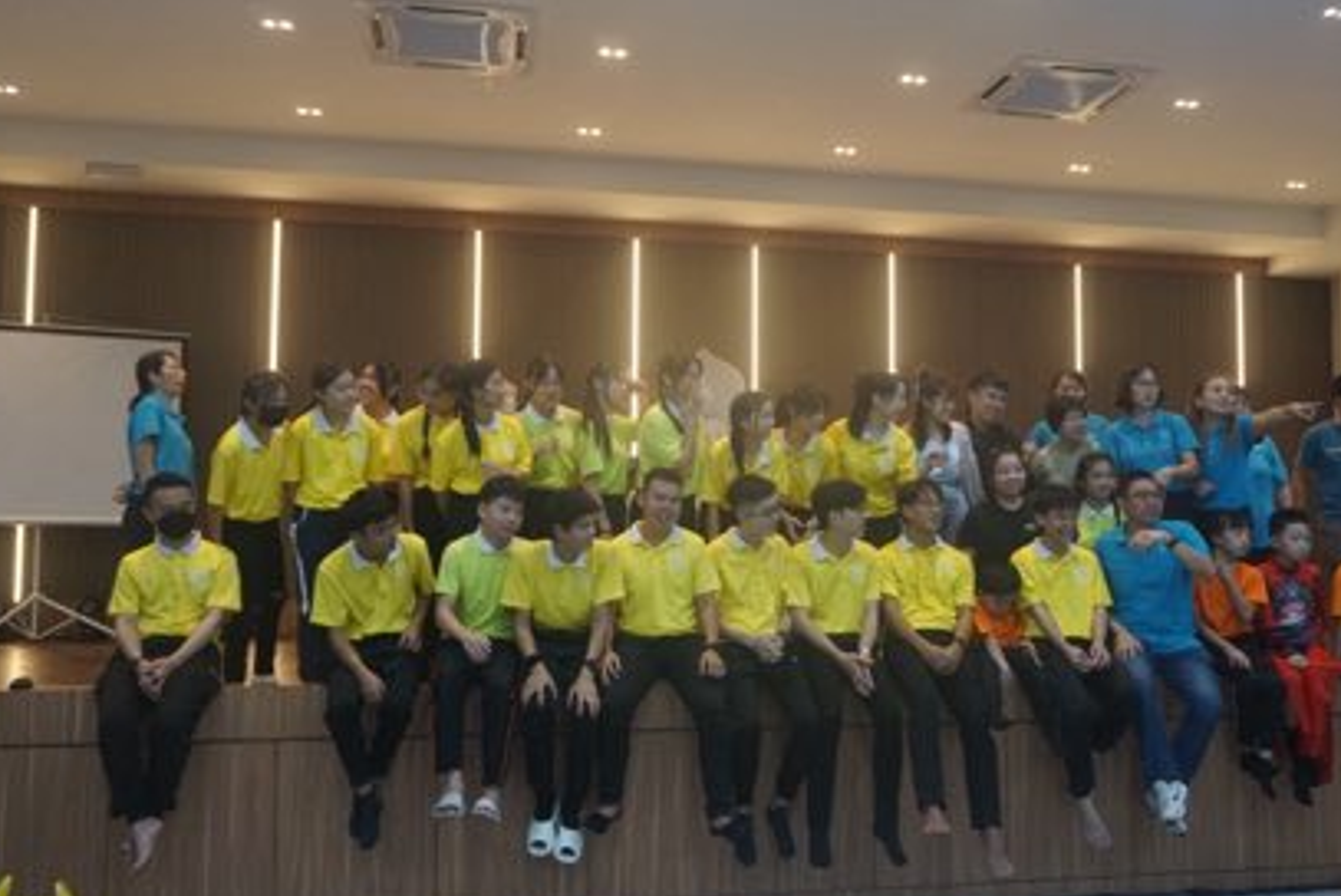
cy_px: 468
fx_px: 1252
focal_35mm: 34
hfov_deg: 56.2
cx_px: 745
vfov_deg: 39.4
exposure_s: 1/160
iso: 1250
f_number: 4
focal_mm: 19
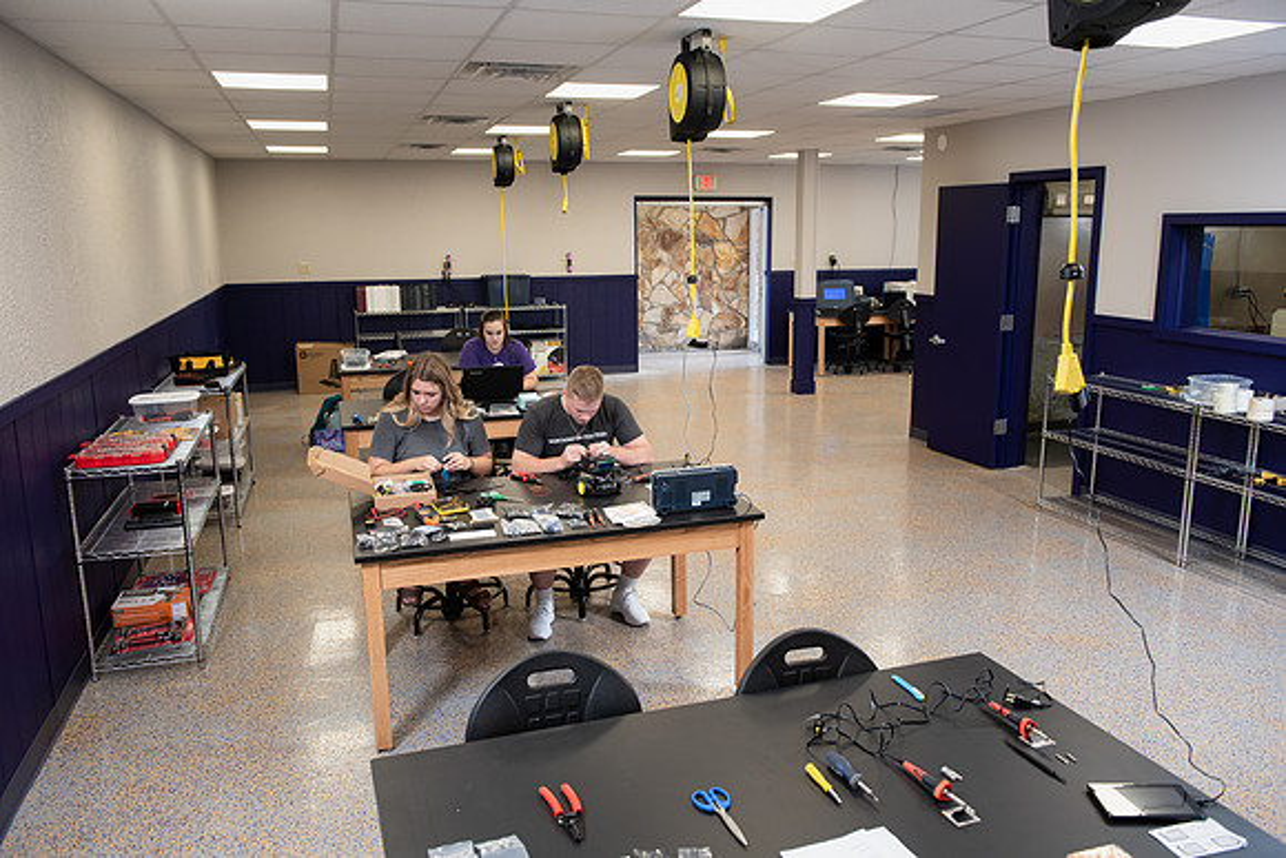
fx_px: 1000
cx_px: 643
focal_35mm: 28
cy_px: 429
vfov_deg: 46.4
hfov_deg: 65.5
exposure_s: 1/125
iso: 800
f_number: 5
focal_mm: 28
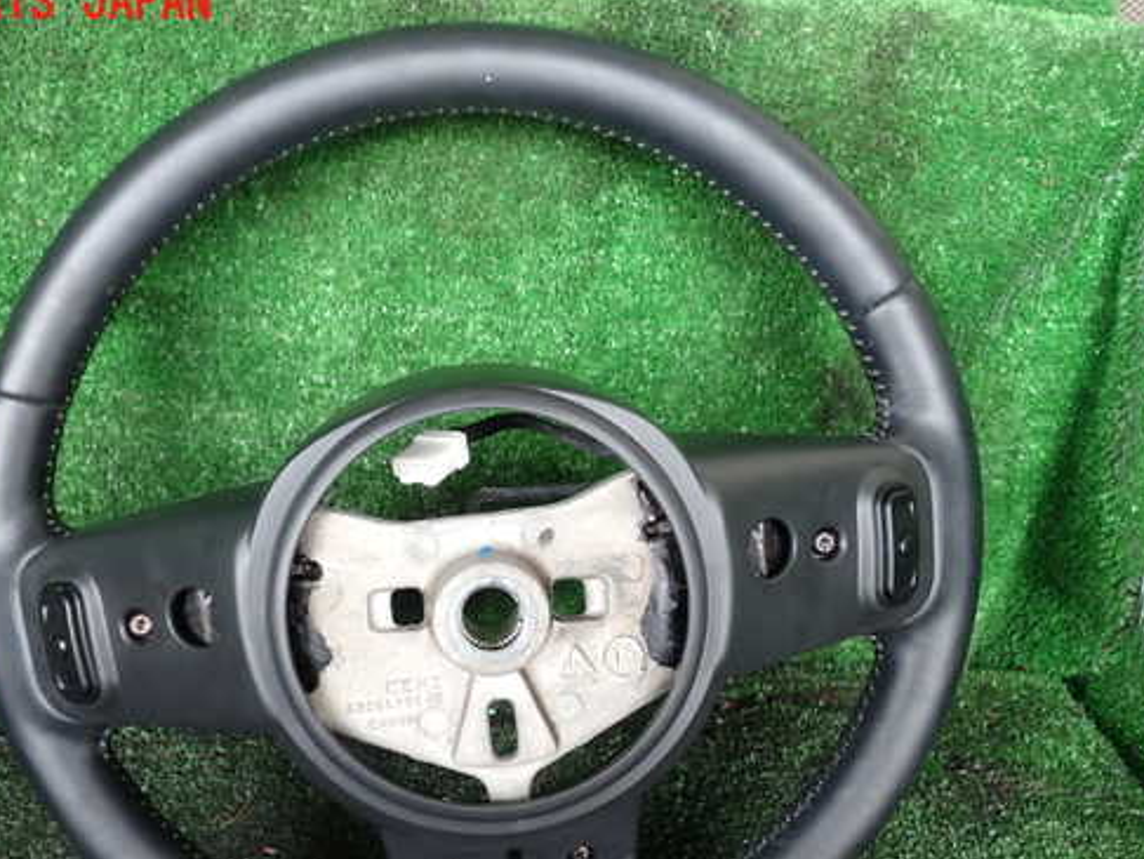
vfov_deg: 38.6
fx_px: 1223
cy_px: 504
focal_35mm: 37
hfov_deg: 50.0
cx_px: 490
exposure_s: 1/60
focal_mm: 5.4
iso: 200
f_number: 2.3
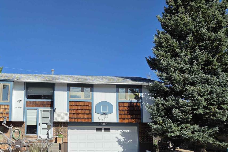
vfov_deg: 36.5
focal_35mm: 36
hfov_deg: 51.9
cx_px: 72
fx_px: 228
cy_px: 102
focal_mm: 5.4
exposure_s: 1/7891
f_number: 1.8
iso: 80
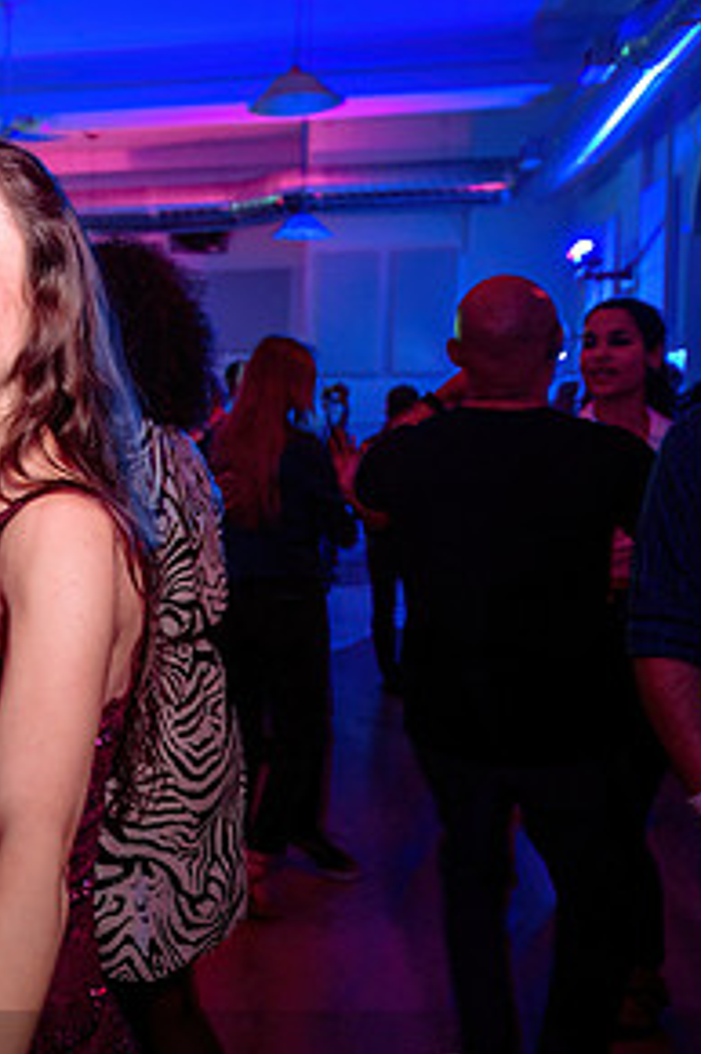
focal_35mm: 54
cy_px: 547
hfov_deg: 23.2
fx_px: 1579
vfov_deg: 36.9
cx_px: -113
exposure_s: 1/50
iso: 800
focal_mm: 24
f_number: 3.5
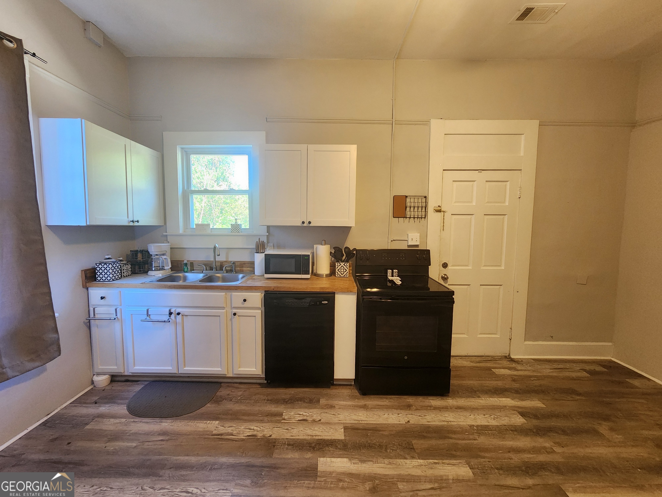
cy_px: 248
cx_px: 331
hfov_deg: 106.2
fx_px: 249
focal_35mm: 13
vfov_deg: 89.9
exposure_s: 1/60
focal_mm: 2.2
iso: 400
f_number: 2.2
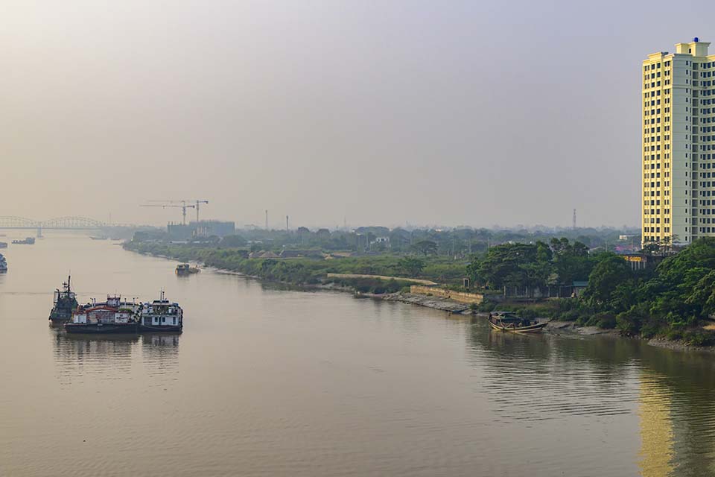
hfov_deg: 28.8
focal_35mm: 70
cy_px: 238
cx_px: 358
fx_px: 1390
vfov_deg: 19.5
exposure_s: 1/800
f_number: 9
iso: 450
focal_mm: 70
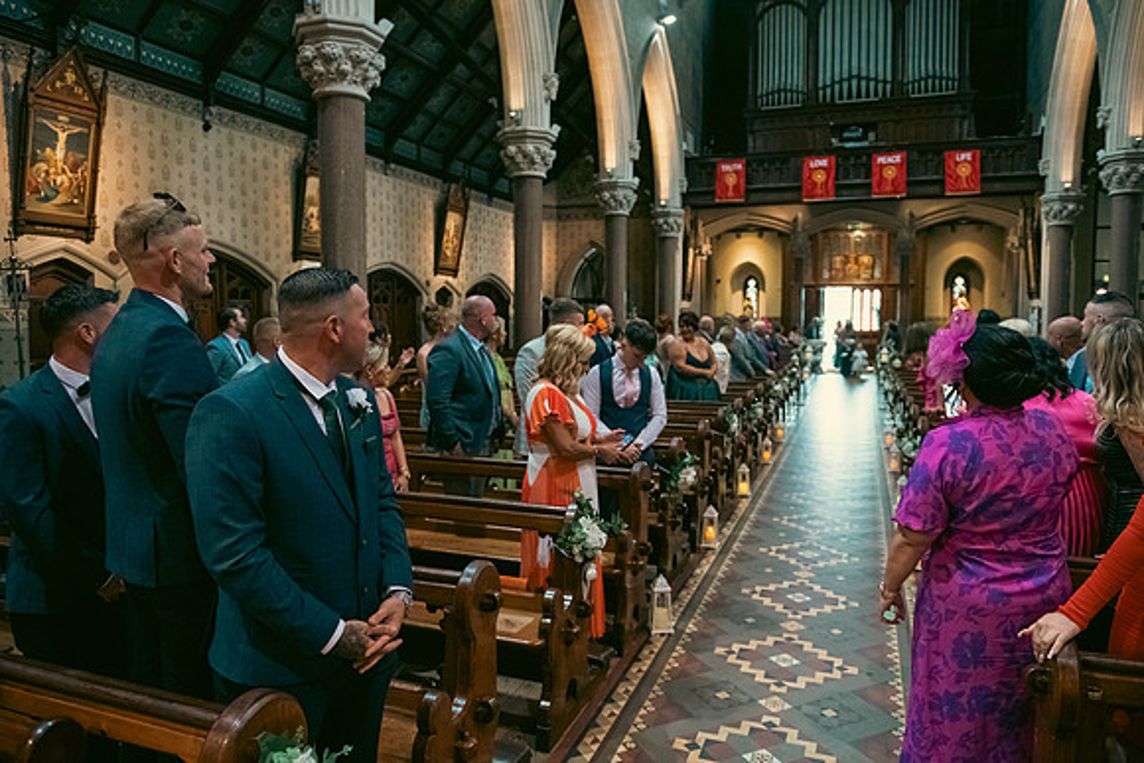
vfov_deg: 53.2
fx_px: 763
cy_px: 382
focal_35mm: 24
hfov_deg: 73.7
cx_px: 572
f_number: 3.5
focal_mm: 24
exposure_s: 1/160
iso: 1600
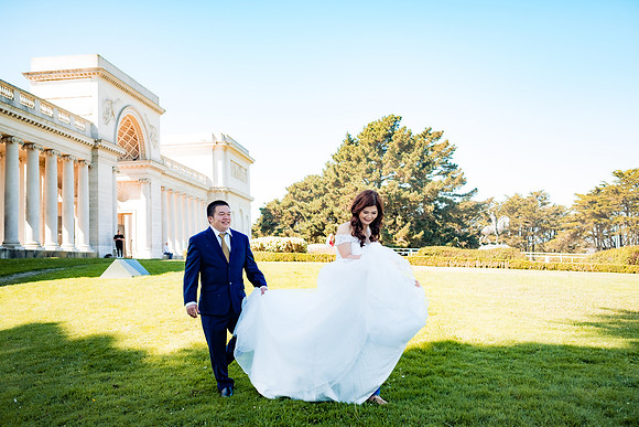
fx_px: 621
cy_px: 214
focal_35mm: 35
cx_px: 320
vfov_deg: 37.9
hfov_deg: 54.4
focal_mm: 23
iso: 200
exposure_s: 1/400
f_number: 2.8
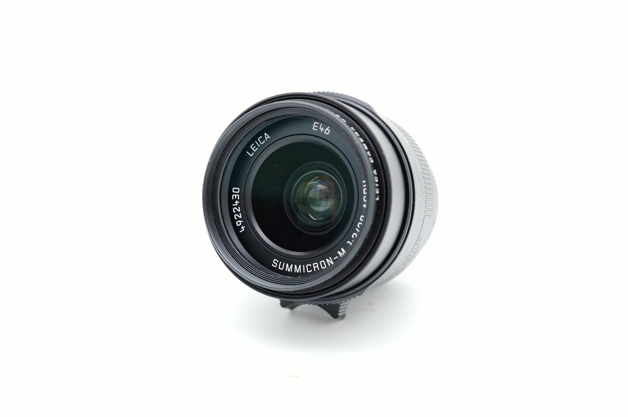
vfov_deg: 31.1
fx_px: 749
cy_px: 208
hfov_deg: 45.5
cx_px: 314
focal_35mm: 43
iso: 800
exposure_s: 1/60
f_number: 8
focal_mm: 43
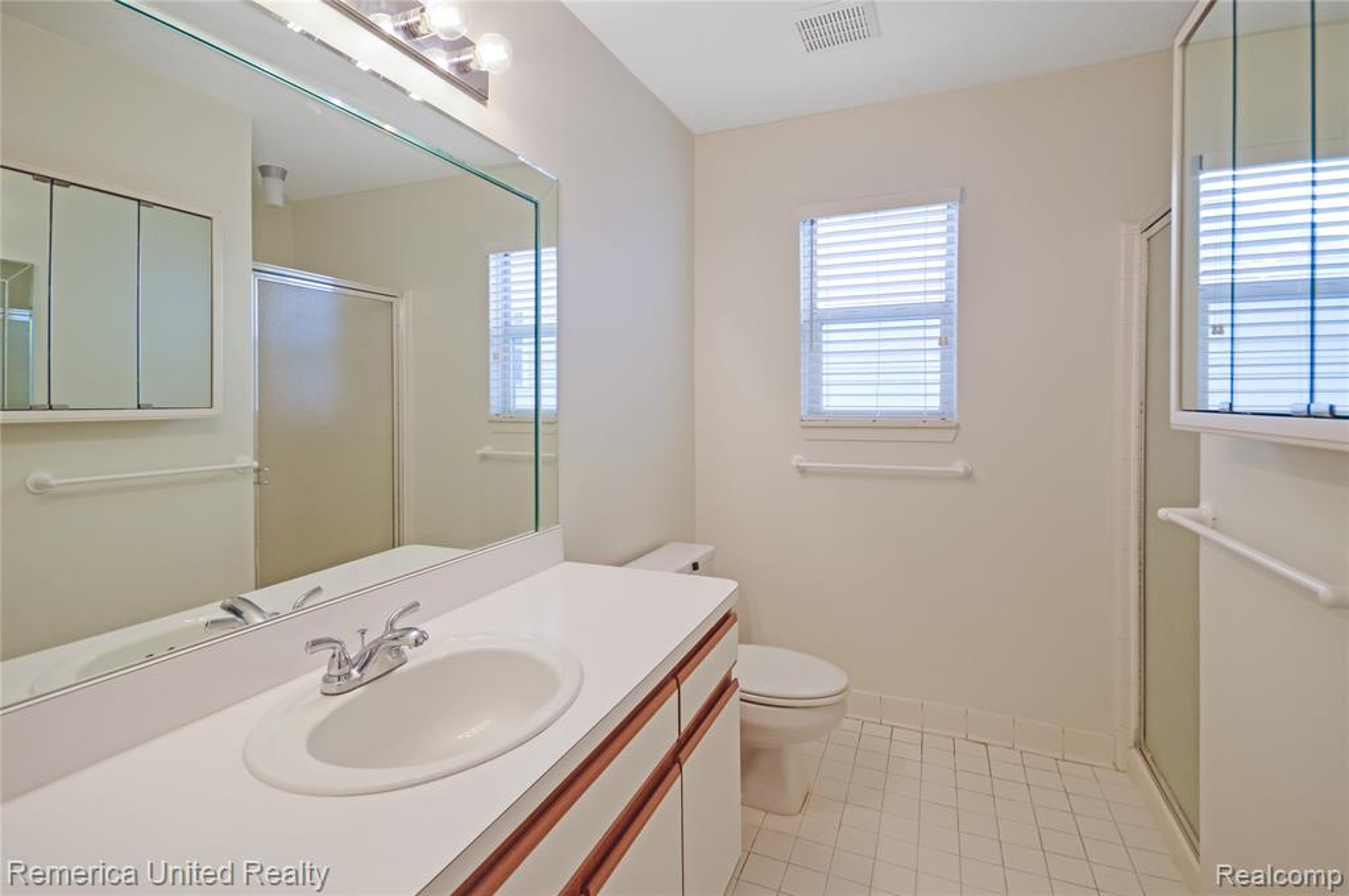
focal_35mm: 15
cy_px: 448
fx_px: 561
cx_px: 674
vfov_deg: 77.2
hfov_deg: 100.5
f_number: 7.1
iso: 200
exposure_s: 1/40
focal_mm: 10
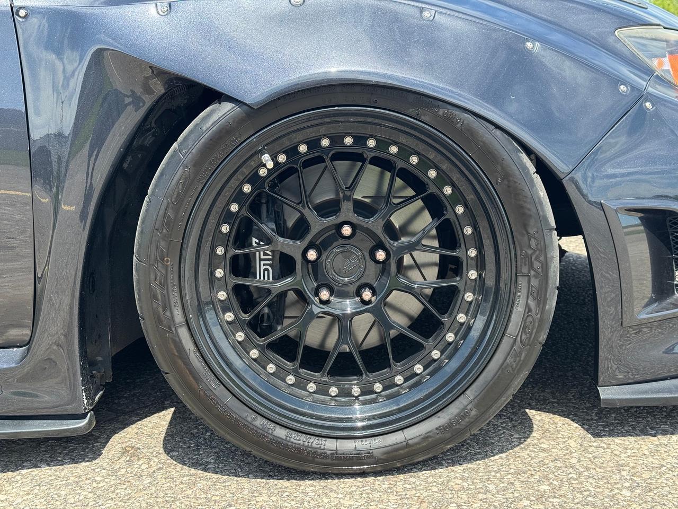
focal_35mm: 48
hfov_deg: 39.7
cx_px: 339
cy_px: 254
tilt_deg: -12.2
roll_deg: +1.8
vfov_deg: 30.3
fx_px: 940
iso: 64
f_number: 1.78
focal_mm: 6.76
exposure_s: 1/747
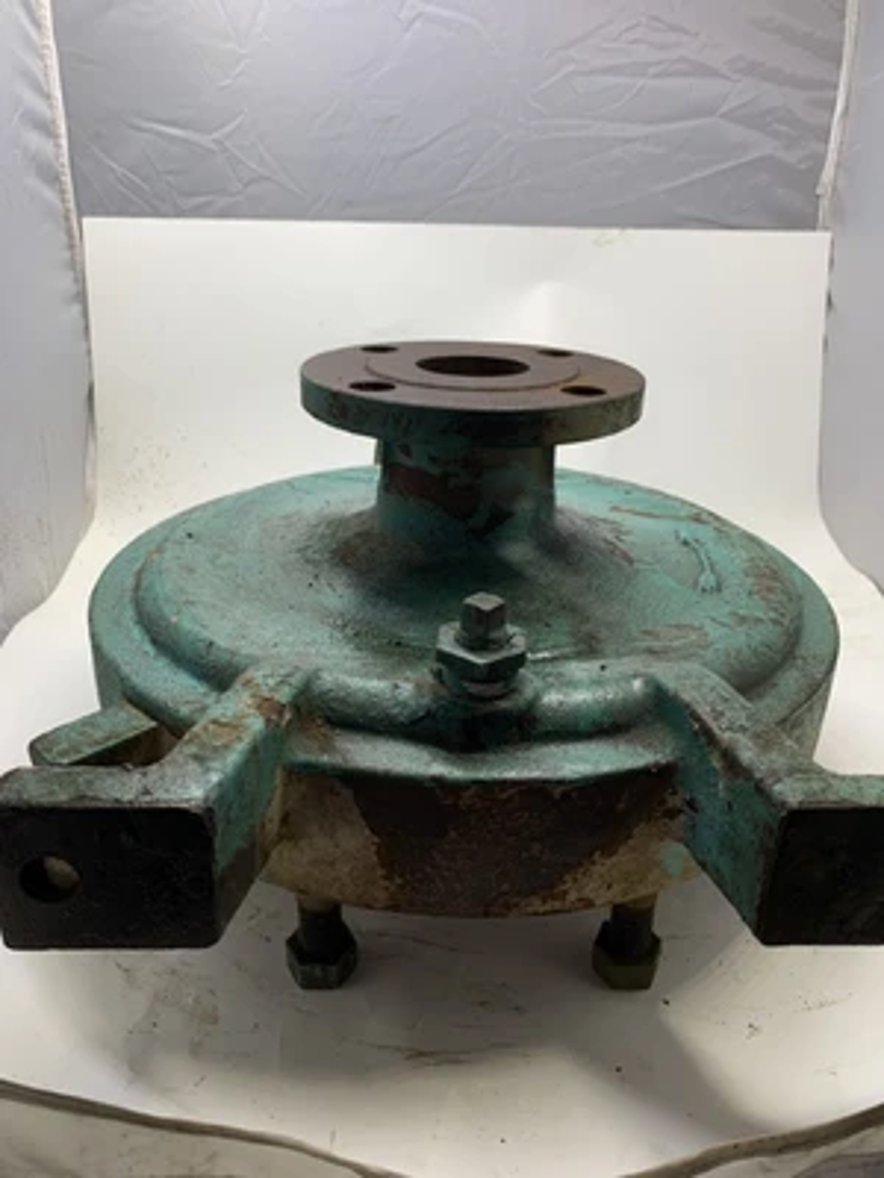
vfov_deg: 67.3
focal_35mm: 26
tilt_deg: -25.3
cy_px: 589
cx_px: 442
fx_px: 885
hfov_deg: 53.1
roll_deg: -1.2
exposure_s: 1/122
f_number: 1.8
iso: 32
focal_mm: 4.25
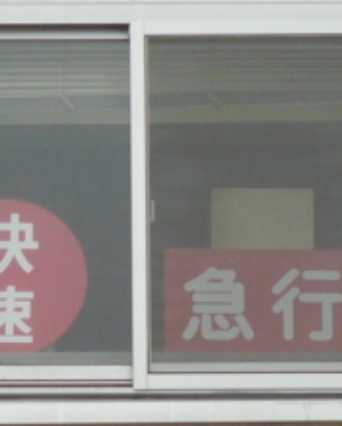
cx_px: -31
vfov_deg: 3.6
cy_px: 294
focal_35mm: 538
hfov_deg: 2.9
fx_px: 6788
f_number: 3.3
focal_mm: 28
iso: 200
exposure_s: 1/250
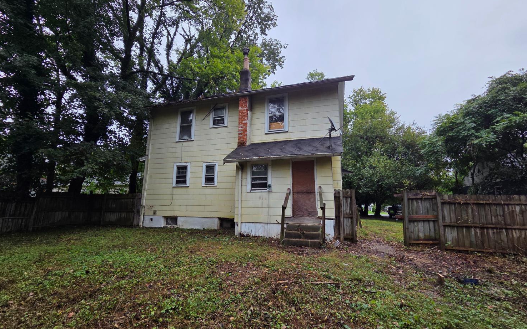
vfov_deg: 78.6
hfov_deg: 105.3
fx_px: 201
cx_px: 264
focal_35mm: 14
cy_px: 176
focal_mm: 2.2
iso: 50
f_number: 2.2
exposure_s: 1/453
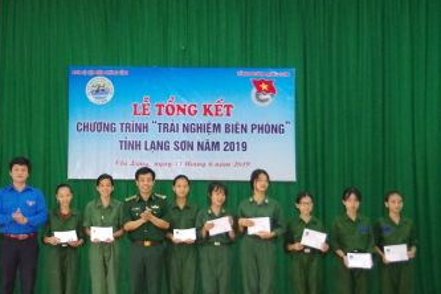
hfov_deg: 26.3
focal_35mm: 76
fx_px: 931
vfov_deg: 17.9
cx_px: 102
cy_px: 151
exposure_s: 1/180
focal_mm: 31
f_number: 4.5
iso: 6400
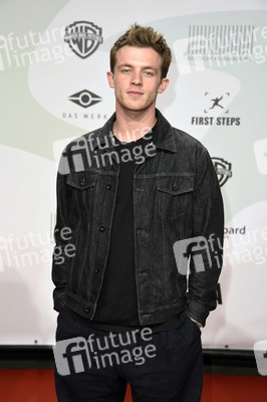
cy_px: 201
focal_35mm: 65
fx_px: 724
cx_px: 134
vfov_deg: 31.0
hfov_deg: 20.9
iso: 640
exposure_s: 1/250
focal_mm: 65
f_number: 5.6
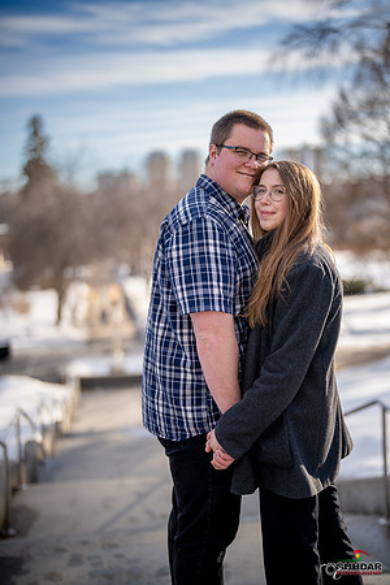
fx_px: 812
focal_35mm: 50
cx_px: 195
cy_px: 292
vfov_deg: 39.6
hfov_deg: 27.0
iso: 200
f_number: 1.2
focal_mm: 50
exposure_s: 1/6400
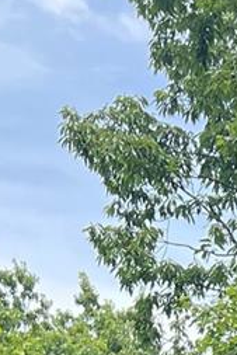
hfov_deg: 7.9
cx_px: 503
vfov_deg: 9.7
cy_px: 1062
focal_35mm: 164
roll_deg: -2.7
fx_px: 1617
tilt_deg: -9.3
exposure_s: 1/982
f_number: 1.5
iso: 50
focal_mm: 5.7
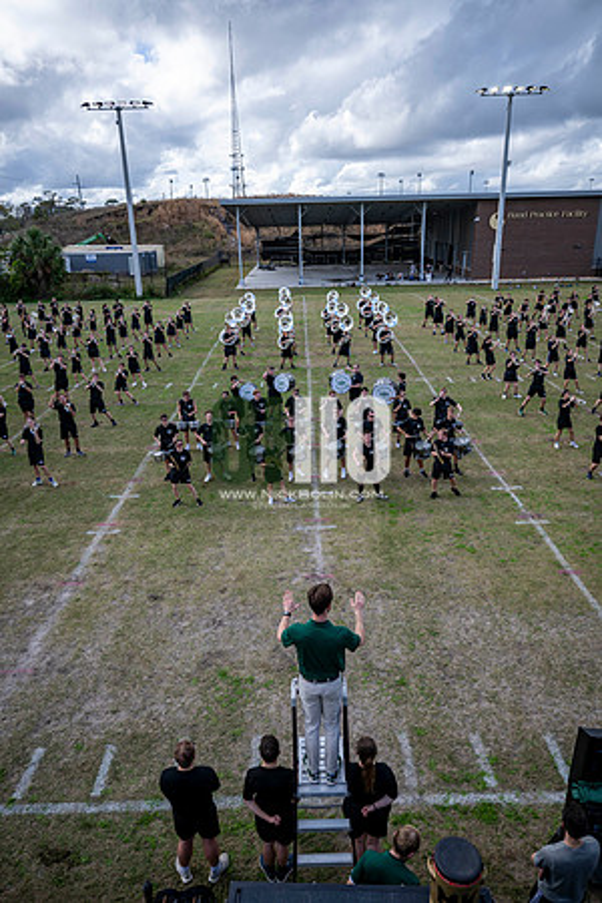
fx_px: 602
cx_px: 301
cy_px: 452
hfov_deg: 53.1
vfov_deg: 73.7
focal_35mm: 24
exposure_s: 1/1250
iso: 125
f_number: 2.8
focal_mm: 24
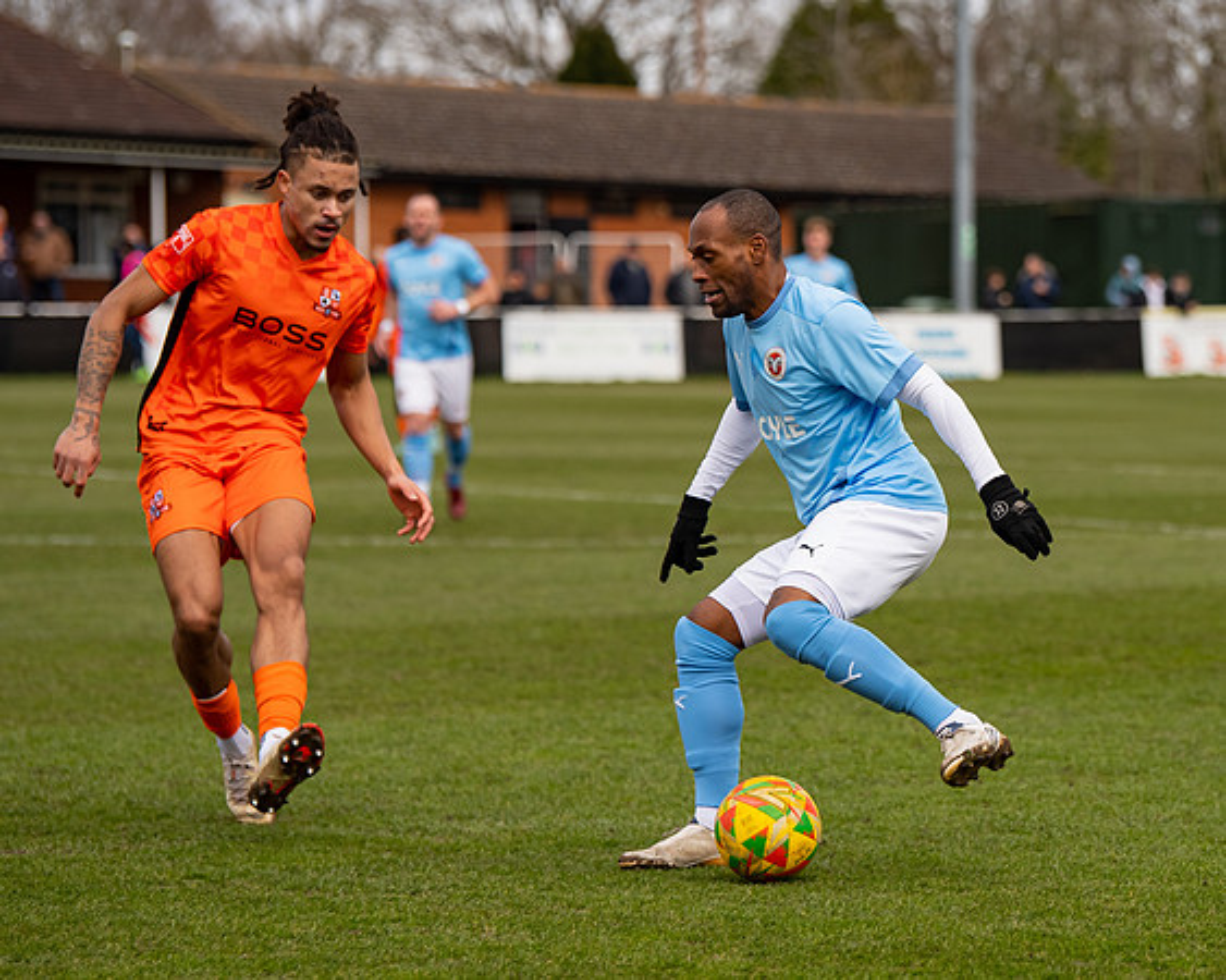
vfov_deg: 8.3
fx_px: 6777
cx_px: 899
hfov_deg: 10.3
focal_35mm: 187
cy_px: 458
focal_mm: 135
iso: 500
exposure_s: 1/1600
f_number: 4
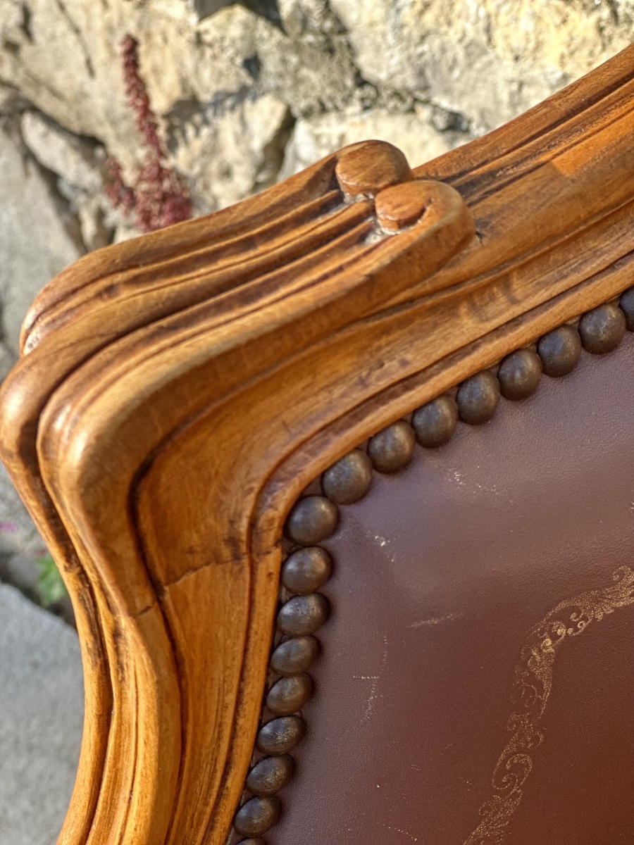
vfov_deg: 25.3
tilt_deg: -38.5
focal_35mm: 77
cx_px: 317
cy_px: 422
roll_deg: -2.3
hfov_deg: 19.1
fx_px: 1880
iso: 40
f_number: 2.8
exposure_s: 1/121
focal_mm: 9
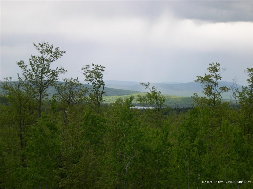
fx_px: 833
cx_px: 126
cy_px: 94
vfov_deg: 13.0
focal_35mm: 114
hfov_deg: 17.3
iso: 100
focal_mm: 24
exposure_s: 1/336
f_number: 4.9
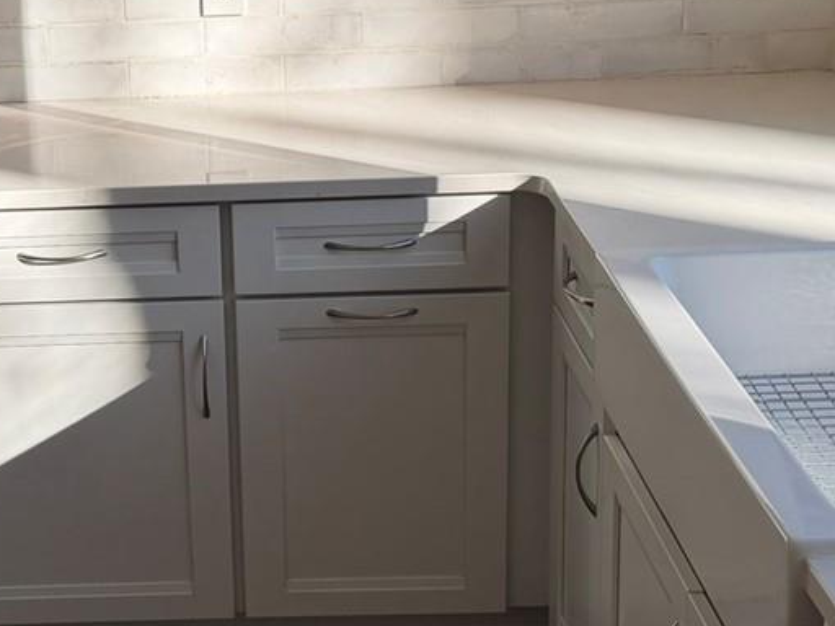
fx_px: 1809
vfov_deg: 19.6
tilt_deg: -17.4
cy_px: 251
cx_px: 158
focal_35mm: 75
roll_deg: +2.3
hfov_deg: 25.5
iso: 100
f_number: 1.78
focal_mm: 6.76
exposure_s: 1/1230
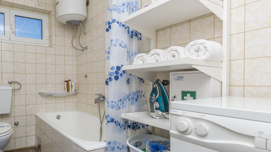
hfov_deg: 75.8
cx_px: 87
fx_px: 165
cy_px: 86
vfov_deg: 49.4
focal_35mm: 23
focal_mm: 10
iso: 100
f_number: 8
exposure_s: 1/160
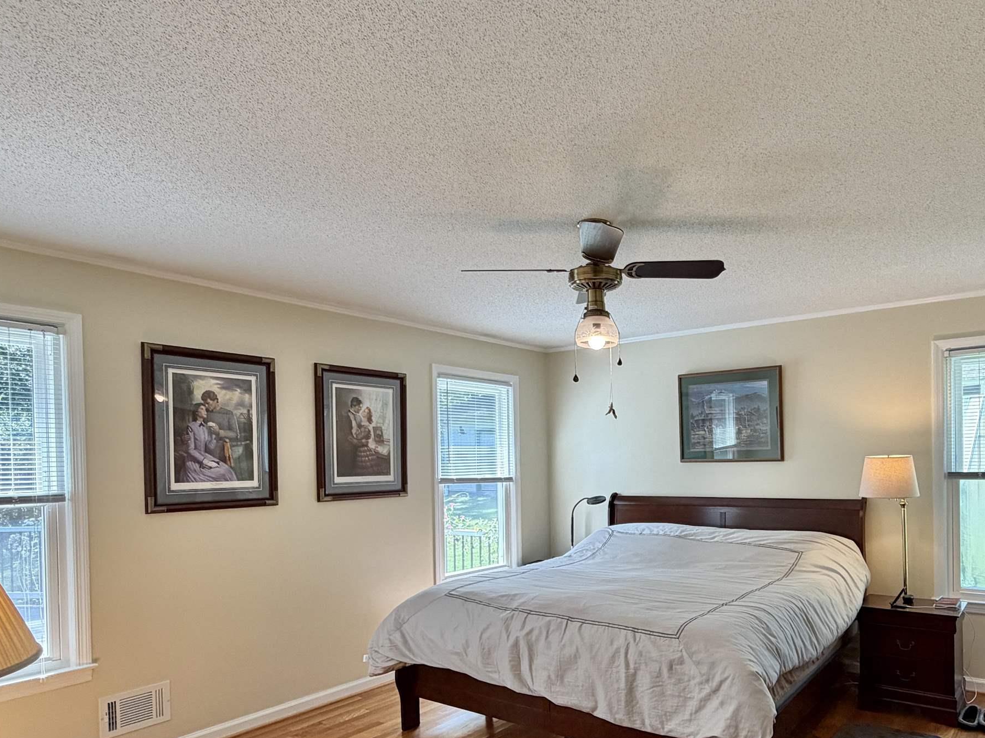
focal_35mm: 24
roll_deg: +1.4
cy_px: 472
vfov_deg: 56.0
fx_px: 683
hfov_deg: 70.6
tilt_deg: -1.2
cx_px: 609
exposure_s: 1/120
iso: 125
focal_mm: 2.22
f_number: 2.2
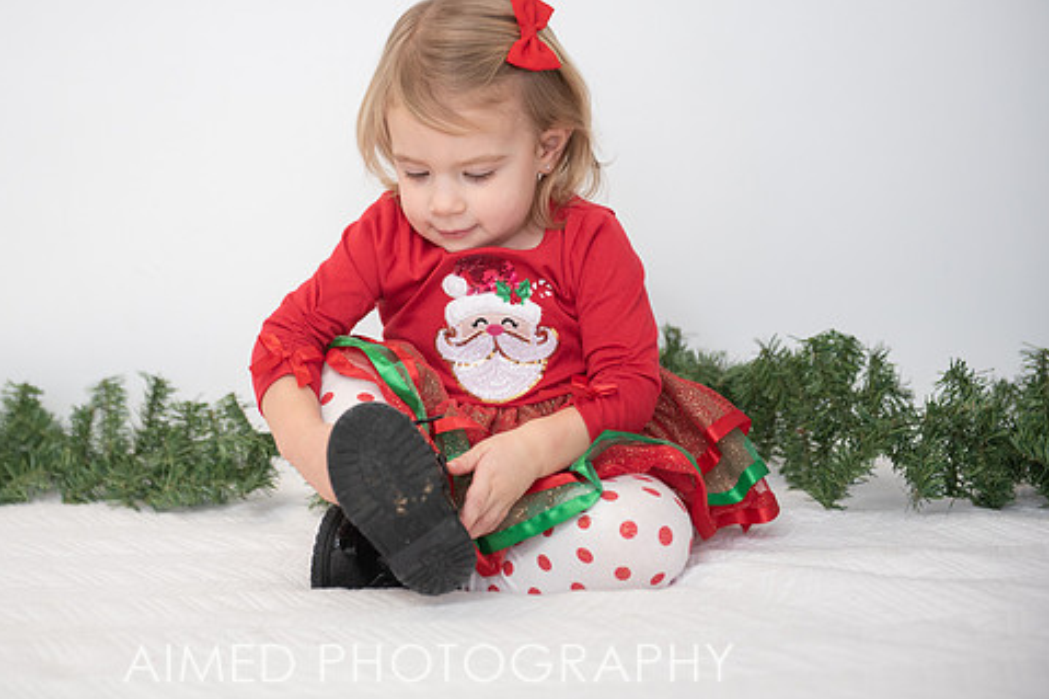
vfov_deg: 17.0
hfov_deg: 25.3
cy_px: 282
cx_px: 431
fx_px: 2330
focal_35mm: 80
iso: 500
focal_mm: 66
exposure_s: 1/200
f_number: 2.8
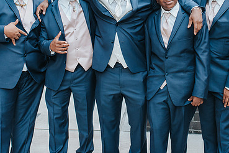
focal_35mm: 63
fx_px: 401
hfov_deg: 31.9
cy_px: 25
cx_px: 124
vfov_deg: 21.2
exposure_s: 1/800
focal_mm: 35
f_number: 4
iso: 800
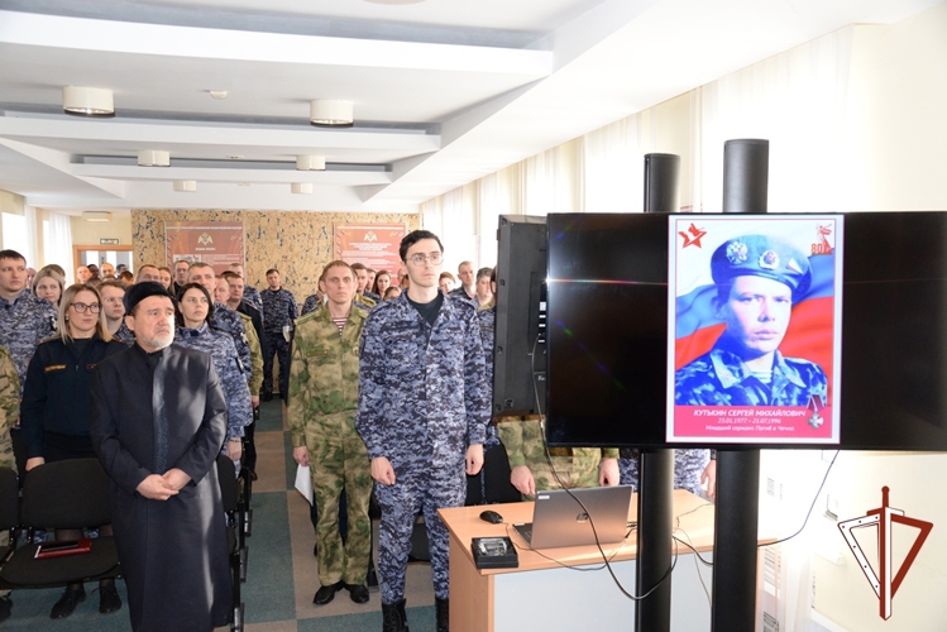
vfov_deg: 43.6
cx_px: 474
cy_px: 316
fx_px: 789
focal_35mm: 30
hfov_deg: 61.9
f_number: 5.6
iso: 2200
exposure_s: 1/125
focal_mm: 30
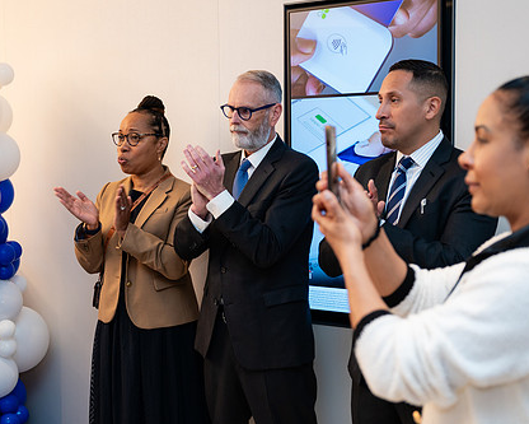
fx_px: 955
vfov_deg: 25.0
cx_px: 268
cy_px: 234
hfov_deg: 31.0
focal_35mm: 61
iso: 500
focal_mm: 43
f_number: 3.2
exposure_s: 1/200
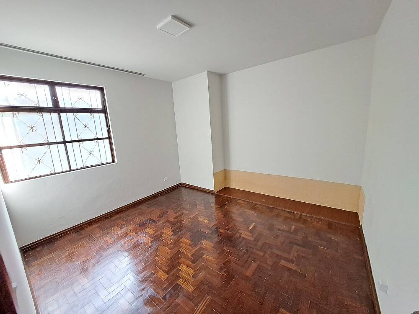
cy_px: 157
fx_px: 157
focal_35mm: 13
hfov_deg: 106.2
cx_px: 210
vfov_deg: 89.9
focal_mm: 1.74
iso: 125
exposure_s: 1/40
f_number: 2.2
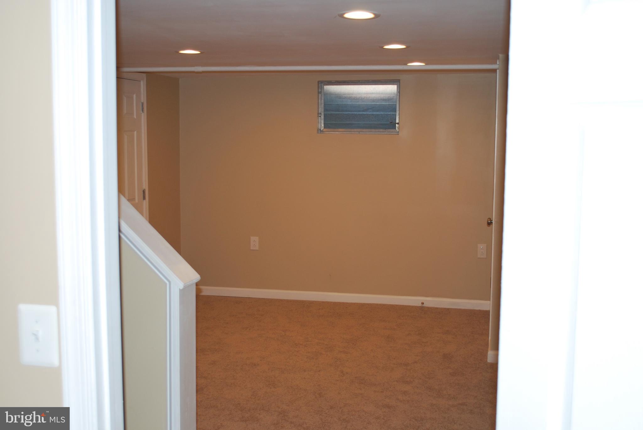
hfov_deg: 46.4
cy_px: 215
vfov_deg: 32.0
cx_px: 322
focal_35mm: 42
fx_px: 751
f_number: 4.5
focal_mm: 28
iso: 200
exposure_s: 1/60
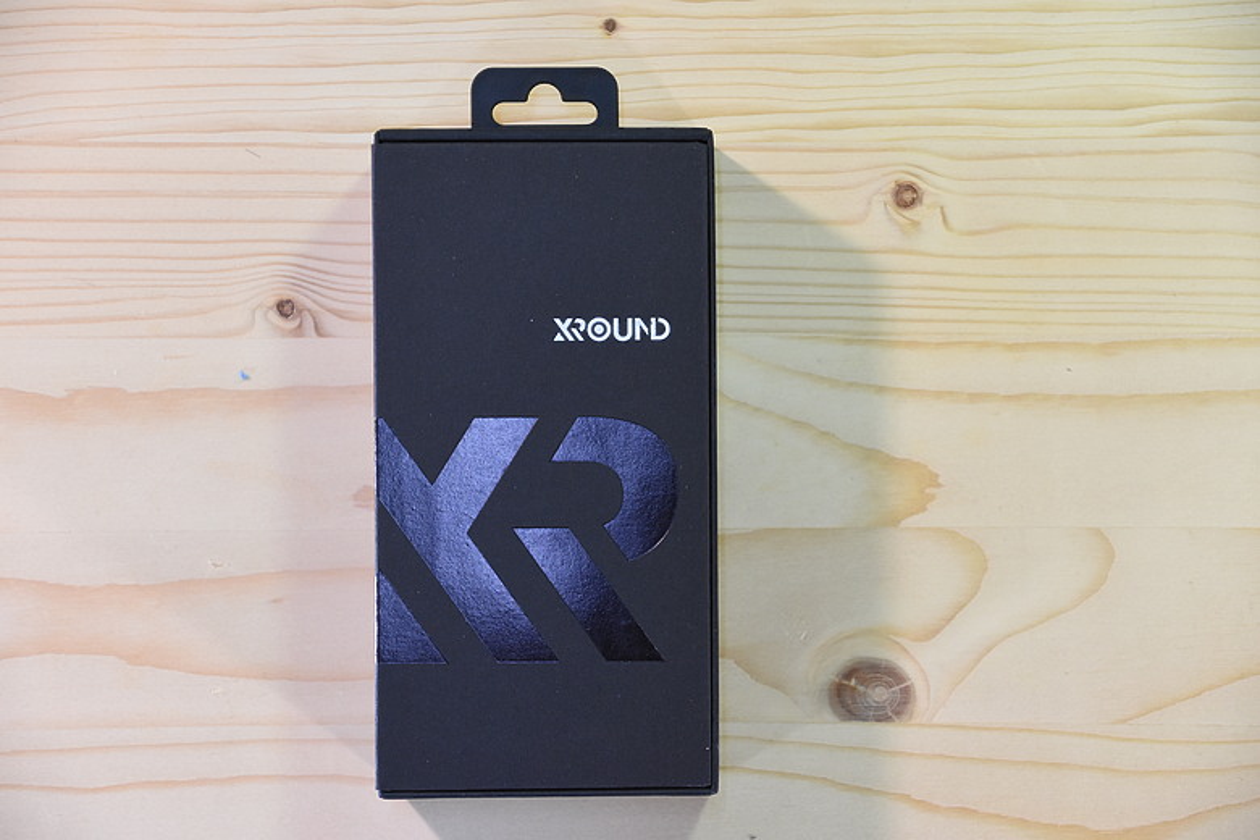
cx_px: 630
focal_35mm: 112
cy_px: 420
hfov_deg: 18.2
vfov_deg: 12.2
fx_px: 3937
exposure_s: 1/100
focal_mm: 75
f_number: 5
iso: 1600
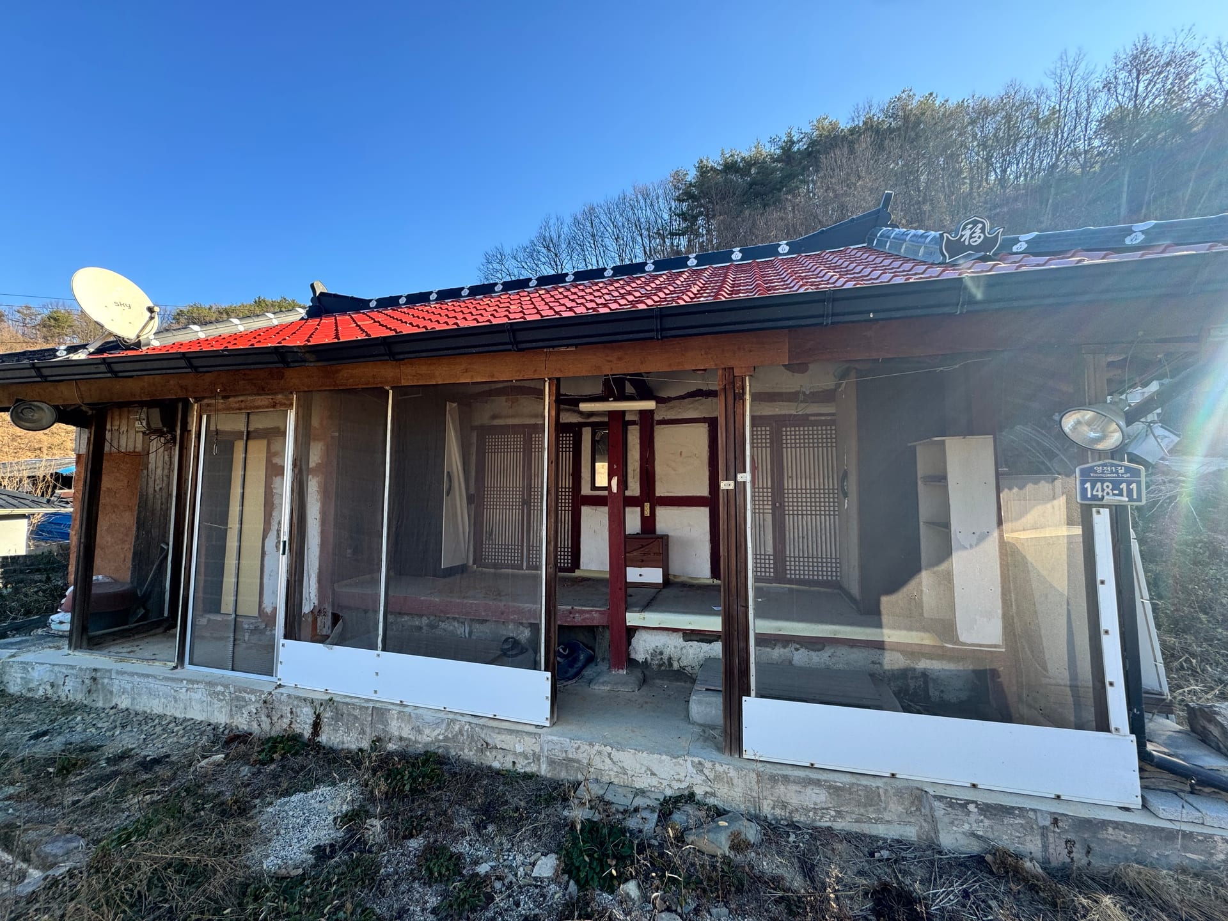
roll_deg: -0.1
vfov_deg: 85.7
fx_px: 497
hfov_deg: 102.1
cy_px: 460
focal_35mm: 14
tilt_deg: +4.1
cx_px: 614
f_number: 2.2
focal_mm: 2.22
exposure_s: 1/190
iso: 40
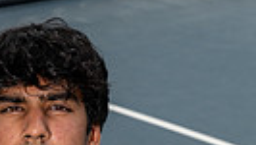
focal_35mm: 213
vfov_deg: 5.4
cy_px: 396
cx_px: 67
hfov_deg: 10.1
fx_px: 1447
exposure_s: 1/250
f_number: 8
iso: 100
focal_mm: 60
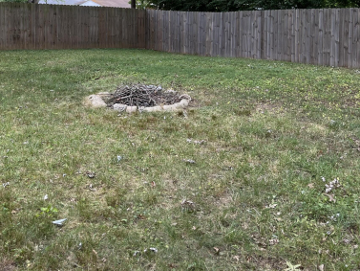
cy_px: 42
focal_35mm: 46
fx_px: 479
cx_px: 145
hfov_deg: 41.0
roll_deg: -0.1
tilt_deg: -2.3
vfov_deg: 30.5
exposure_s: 1/432
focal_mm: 5.1
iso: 50
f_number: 1.6
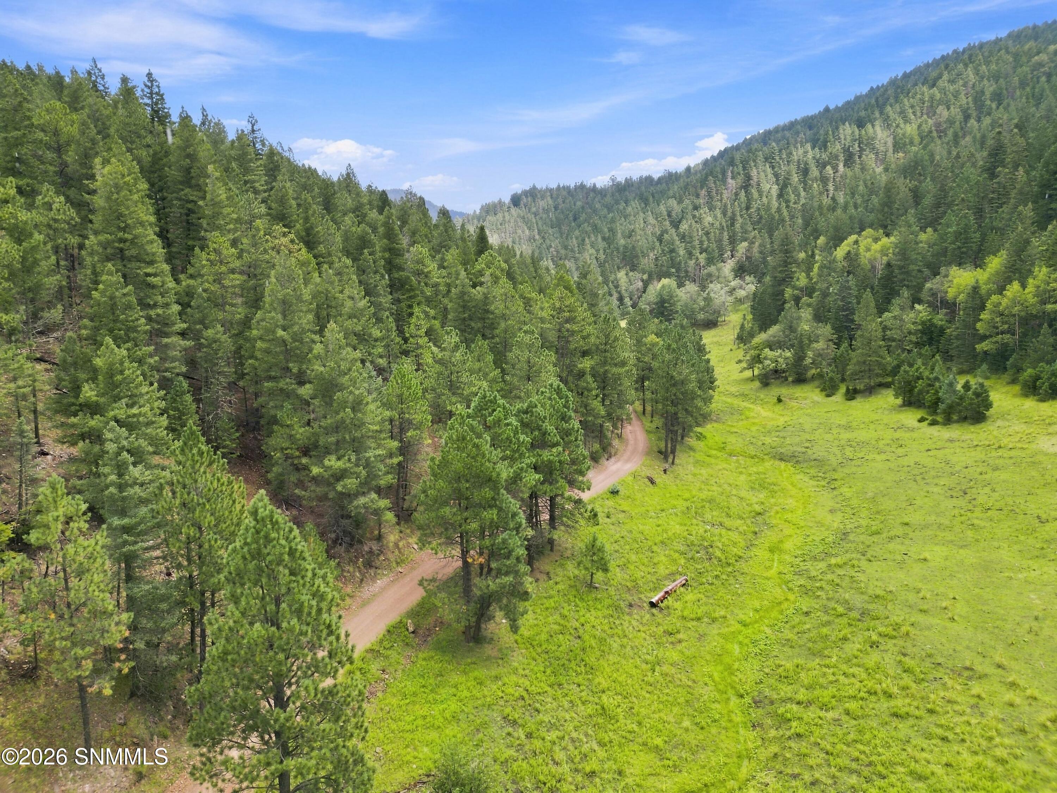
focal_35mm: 24
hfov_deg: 71.6
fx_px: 733
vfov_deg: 56.8
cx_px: 528
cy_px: 396
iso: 110
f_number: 1.7
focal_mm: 6.7
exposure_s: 1/800
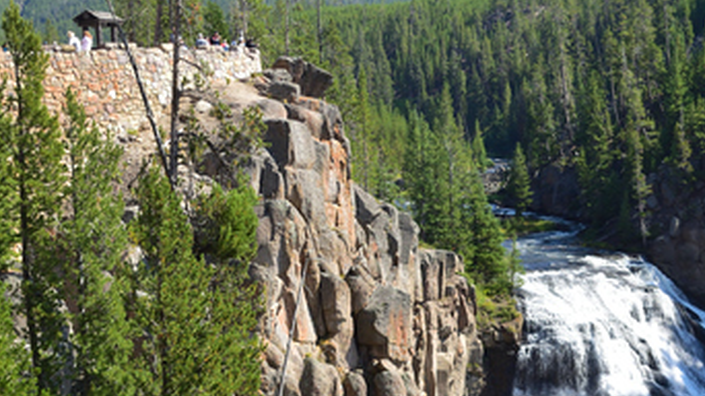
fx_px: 1345
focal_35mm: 72
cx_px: 447
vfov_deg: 16.7
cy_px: 294
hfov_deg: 29.2
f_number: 4.2
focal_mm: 28
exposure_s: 1/1000
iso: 250
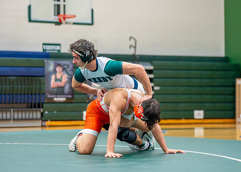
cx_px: 125
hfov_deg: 18.4
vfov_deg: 13.2
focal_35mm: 109
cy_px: 81
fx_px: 746
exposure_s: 1/1000
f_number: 2.8
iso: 6400
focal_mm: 90
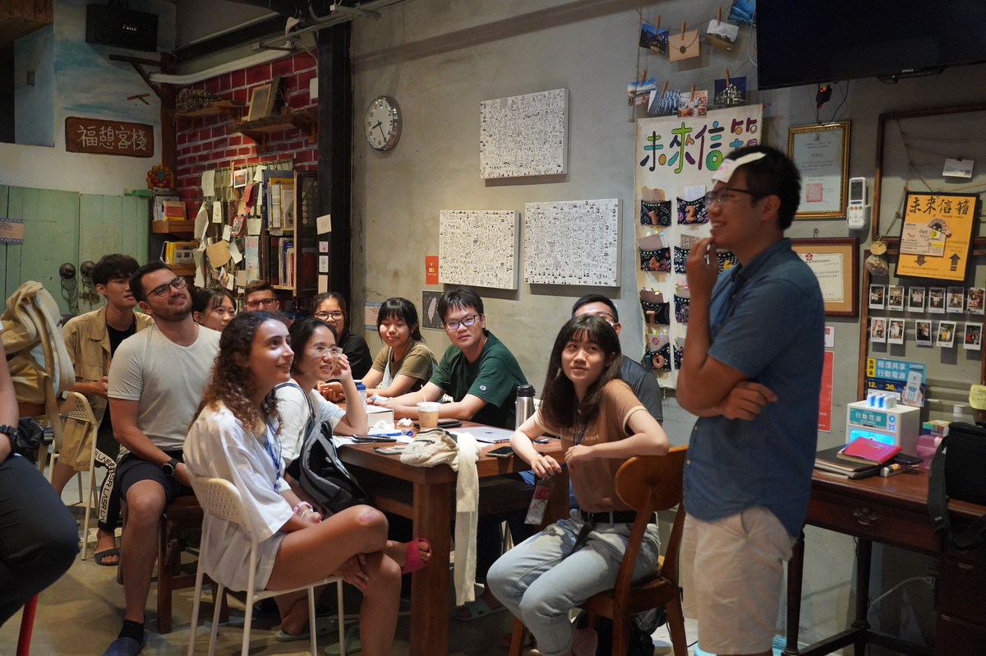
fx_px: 958
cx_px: 493
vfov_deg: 37.8
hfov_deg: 54.5
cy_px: 328
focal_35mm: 35
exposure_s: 1/160
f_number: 4
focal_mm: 35
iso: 8000
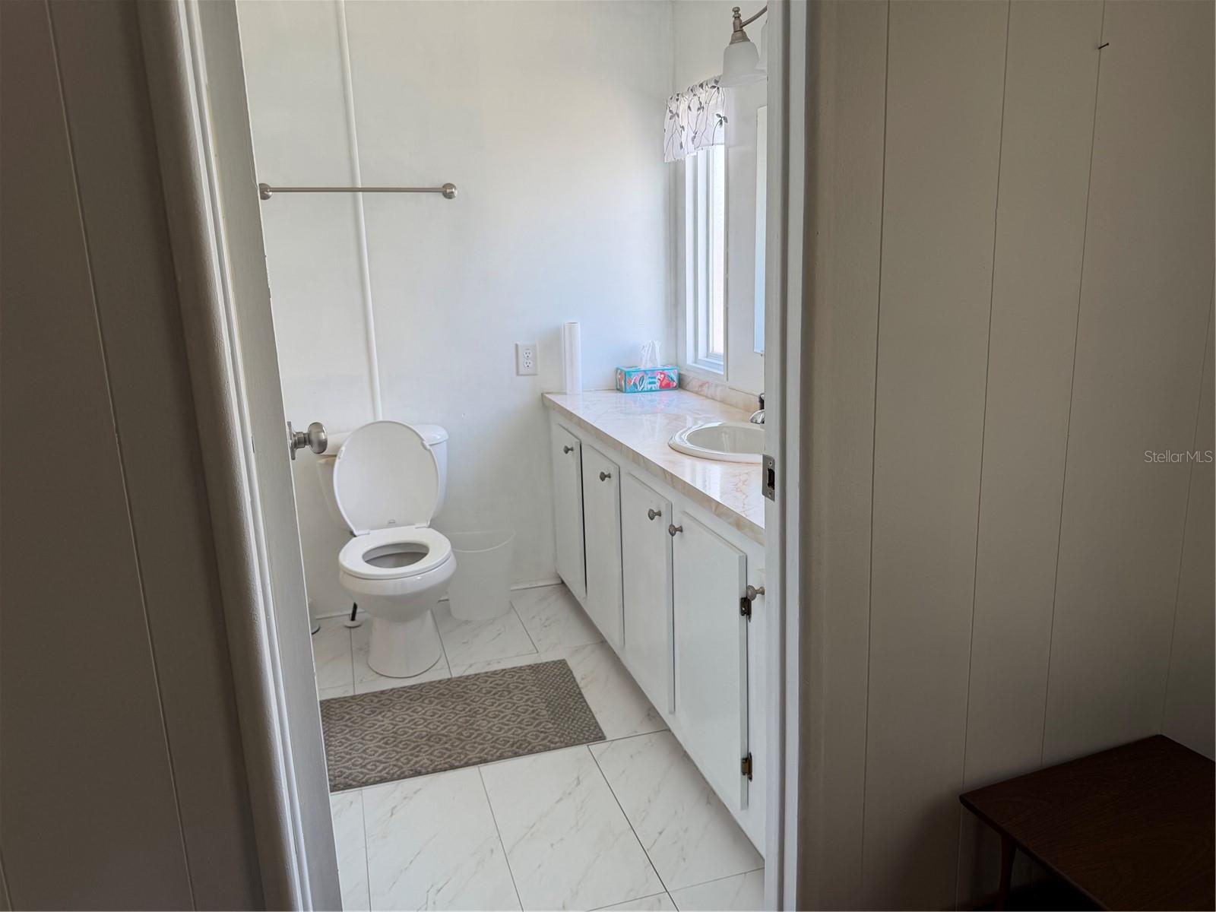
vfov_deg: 56.8
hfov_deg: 71.6
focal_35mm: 24
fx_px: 843
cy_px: 456
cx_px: 608
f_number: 1.78
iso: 80
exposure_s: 1/121
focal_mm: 6.76
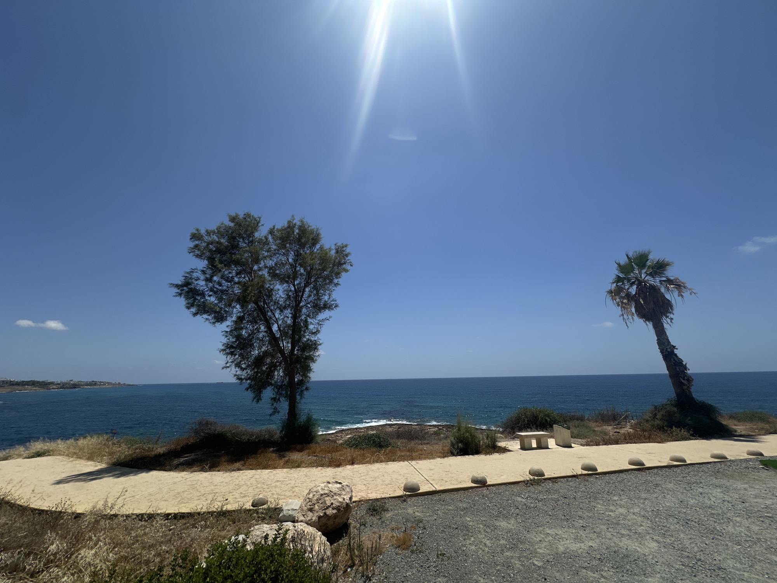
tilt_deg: +16.1
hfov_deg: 102.1
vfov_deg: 85.7
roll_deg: +1.0
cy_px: 292
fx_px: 314
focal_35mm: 14
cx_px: 388
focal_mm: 2.22
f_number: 2.2
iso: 50
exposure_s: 1/6135
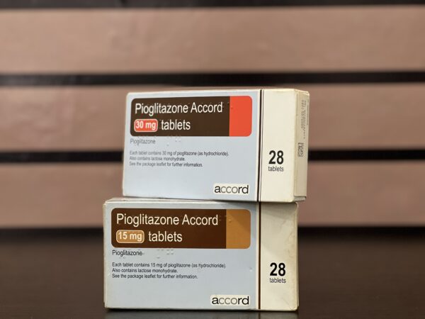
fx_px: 945
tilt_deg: -3.0
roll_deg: +0.7
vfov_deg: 19.1
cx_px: 212
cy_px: 160
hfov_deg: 25.3
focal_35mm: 77
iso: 200
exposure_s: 1/33
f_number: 2.8
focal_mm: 9
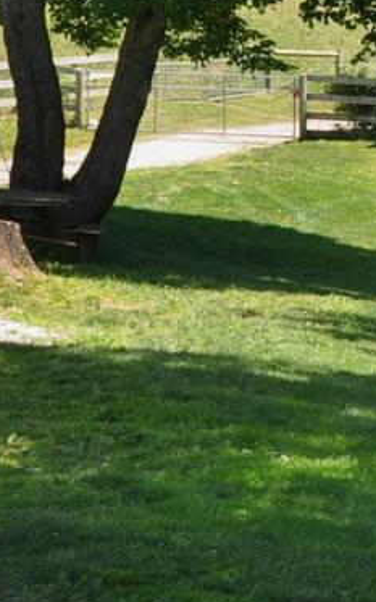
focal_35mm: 151
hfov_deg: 7.9
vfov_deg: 13.8
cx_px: 991
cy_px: 119
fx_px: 2477
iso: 200
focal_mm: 18
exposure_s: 1/200
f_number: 7.1
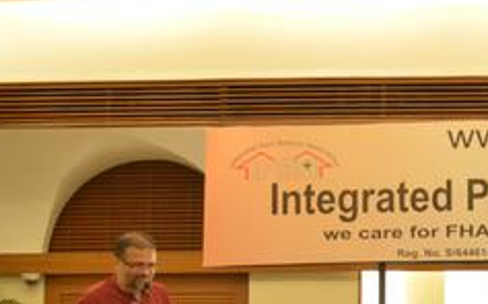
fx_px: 1130
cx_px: 474
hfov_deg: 23.5
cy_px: 295
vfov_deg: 15.1
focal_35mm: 85
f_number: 4
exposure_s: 1/50
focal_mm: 22
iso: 1000
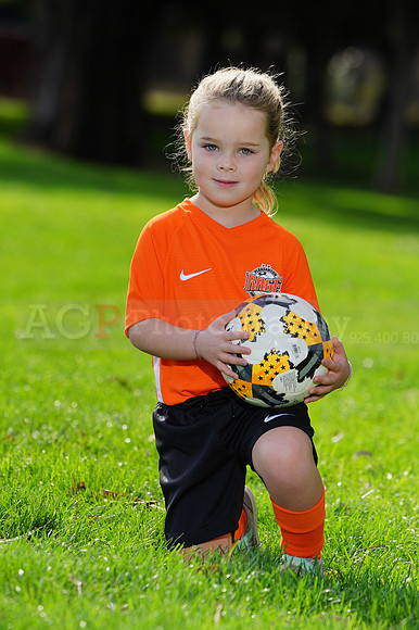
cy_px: 315
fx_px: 5086
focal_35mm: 291
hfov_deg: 4.7
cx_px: 210
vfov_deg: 7.1
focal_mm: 291
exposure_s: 1/200
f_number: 8
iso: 125
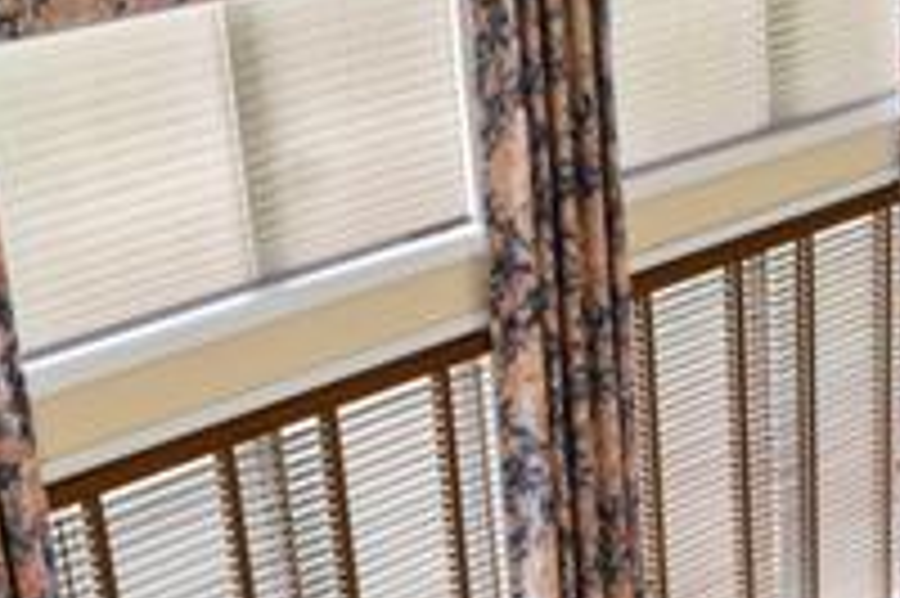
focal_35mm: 82
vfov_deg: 16.6
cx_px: 850
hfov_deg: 23.9
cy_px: 261
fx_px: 2048
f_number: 9
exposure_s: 1/5
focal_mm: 16
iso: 200
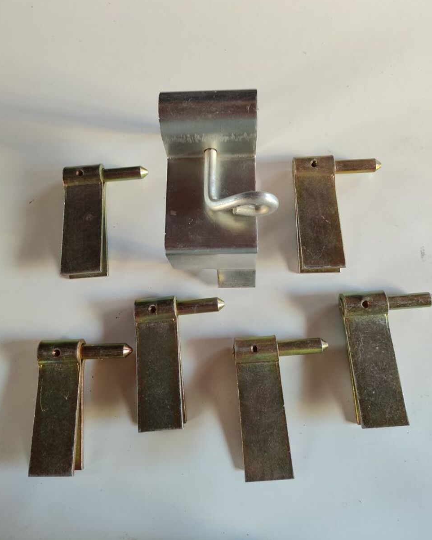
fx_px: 415
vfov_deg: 65.8
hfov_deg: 54.9
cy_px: 241
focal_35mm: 26
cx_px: 215
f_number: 1.7
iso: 640
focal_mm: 5.24
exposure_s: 1/50
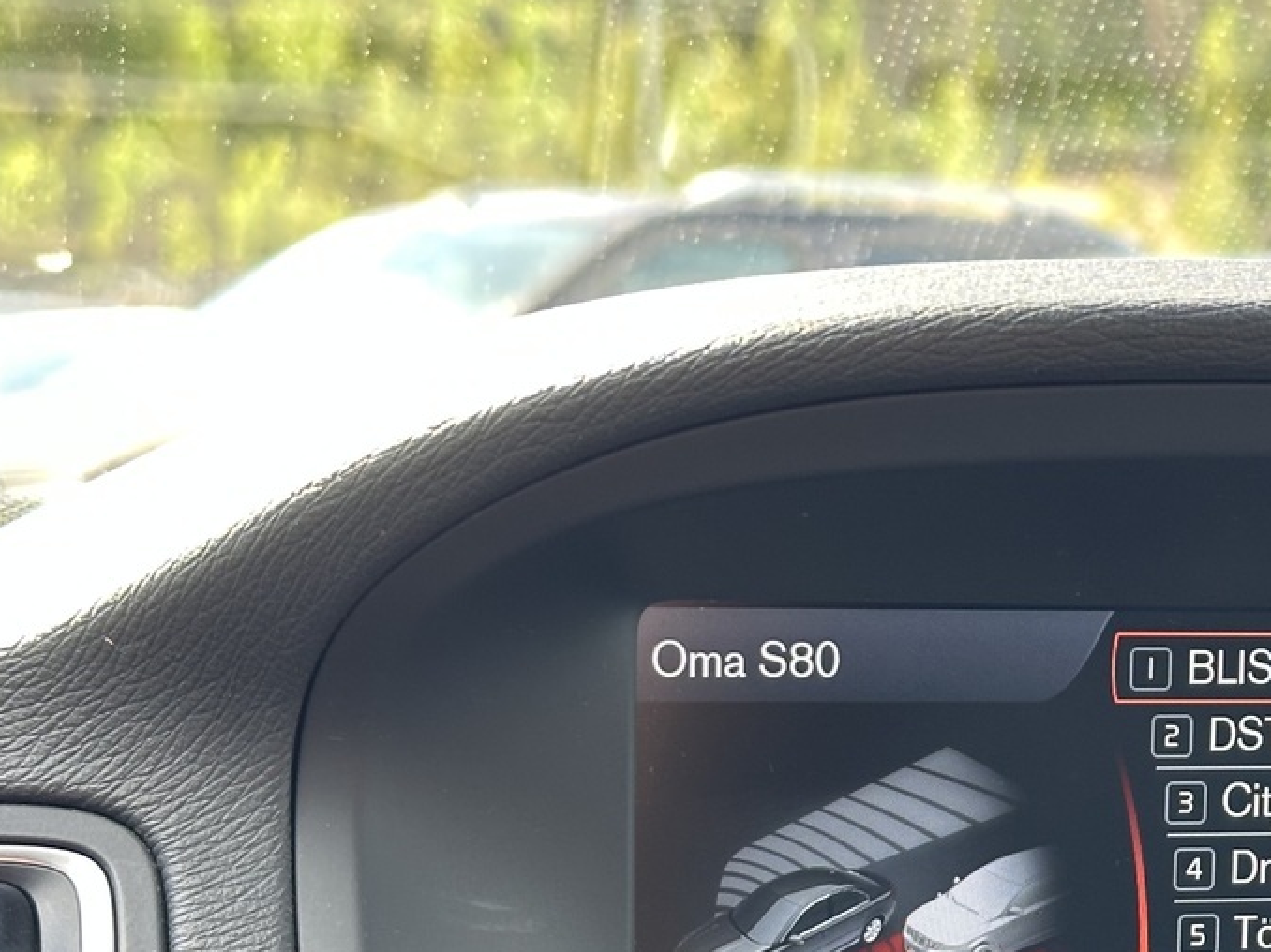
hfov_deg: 18.9
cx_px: 1187
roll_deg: -0.3
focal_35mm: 102
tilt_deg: -7.9
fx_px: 3744
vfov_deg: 14.3
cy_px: 930
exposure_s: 1/106
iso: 80
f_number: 1.78
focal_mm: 6.86
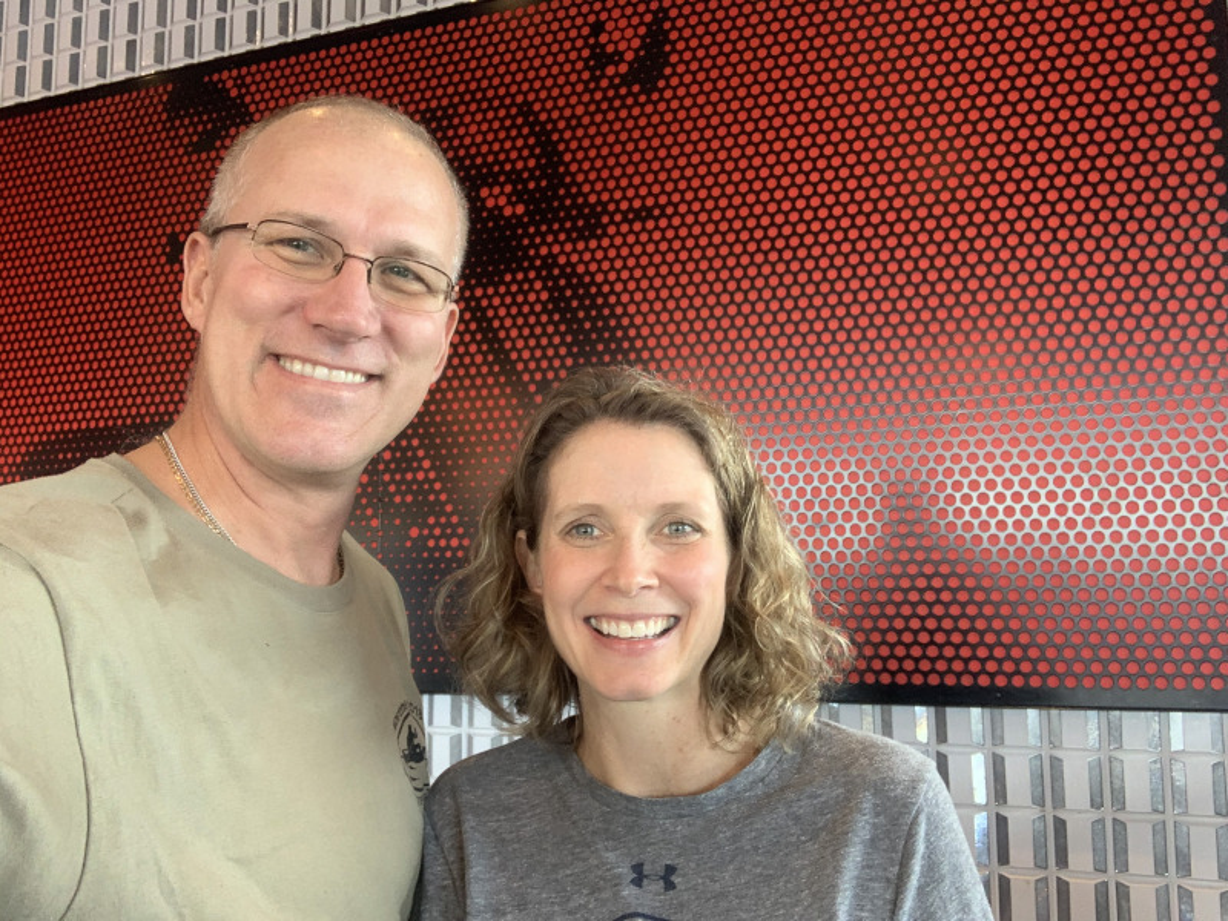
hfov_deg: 56.8
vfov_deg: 44.2
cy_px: 460
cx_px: 614
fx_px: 1135
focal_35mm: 32
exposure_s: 1/60
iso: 80
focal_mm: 2.87
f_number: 2.2
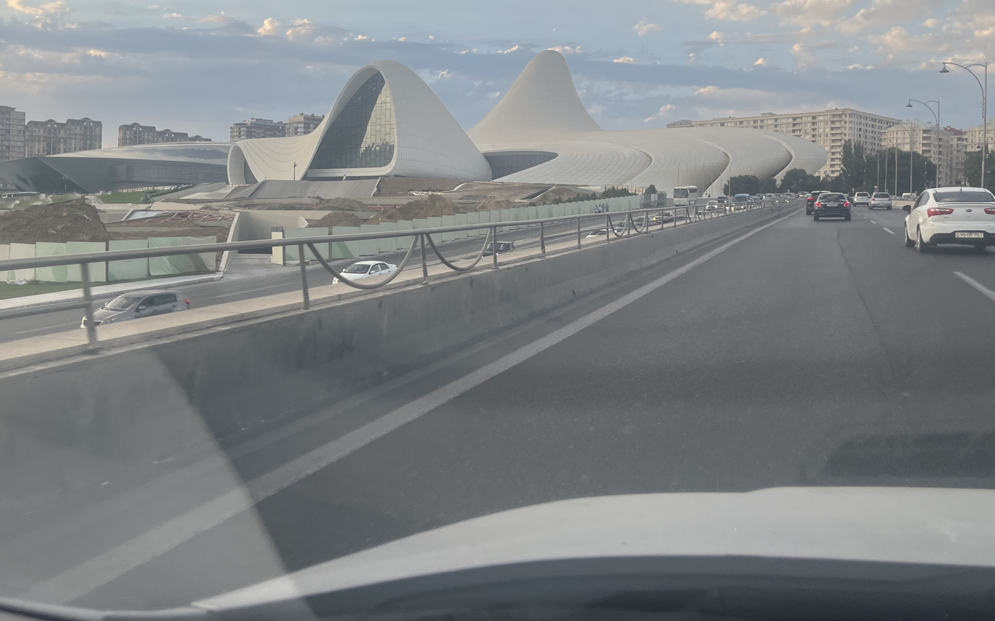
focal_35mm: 35
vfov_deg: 36.0
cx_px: 451
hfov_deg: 55.2
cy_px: 228
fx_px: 949
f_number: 1.6
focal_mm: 5.1
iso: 50
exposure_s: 1/544
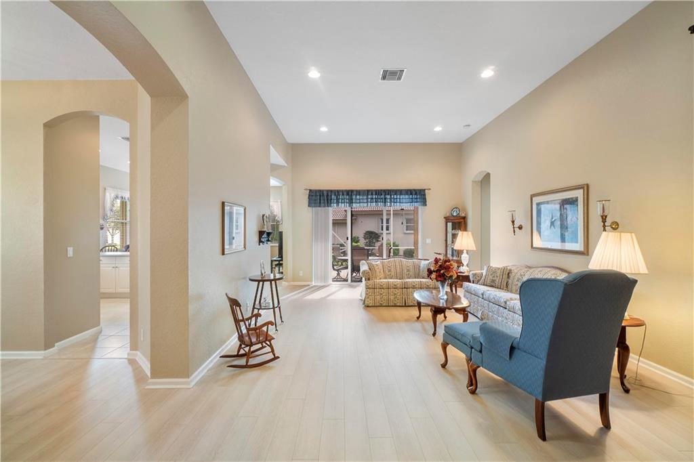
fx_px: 289
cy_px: 231
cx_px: 347
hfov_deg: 100.4
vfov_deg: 77.3
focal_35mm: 15
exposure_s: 1/3
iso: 160
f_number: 11
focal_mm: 10
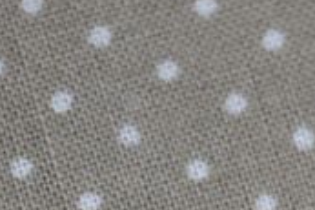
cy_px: 361
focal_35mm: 347
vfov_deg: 3.9
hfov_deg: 5.9
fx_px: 3033
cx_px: 373
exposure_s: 1/60
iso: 200
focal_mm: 50
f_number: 5.6
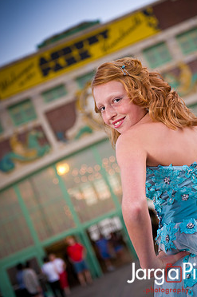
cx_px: 115
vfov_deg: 27.0
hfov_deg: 18.1
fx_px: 617
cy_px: 125
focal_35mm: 75
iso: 800
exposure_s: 1/250
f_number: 3.2
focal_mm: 62
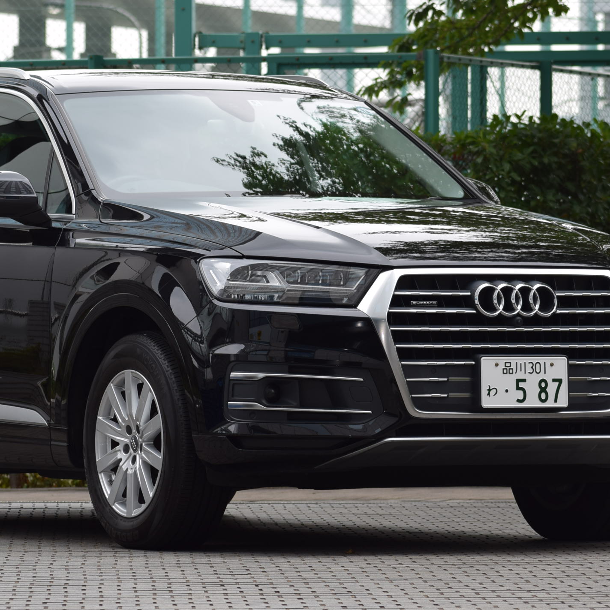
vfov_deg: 6.9
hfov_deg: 6.9
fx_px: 5082
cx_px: 209
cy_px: 240
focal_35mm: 255
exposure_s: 1/125
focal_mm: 95
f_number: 5.6
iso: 100
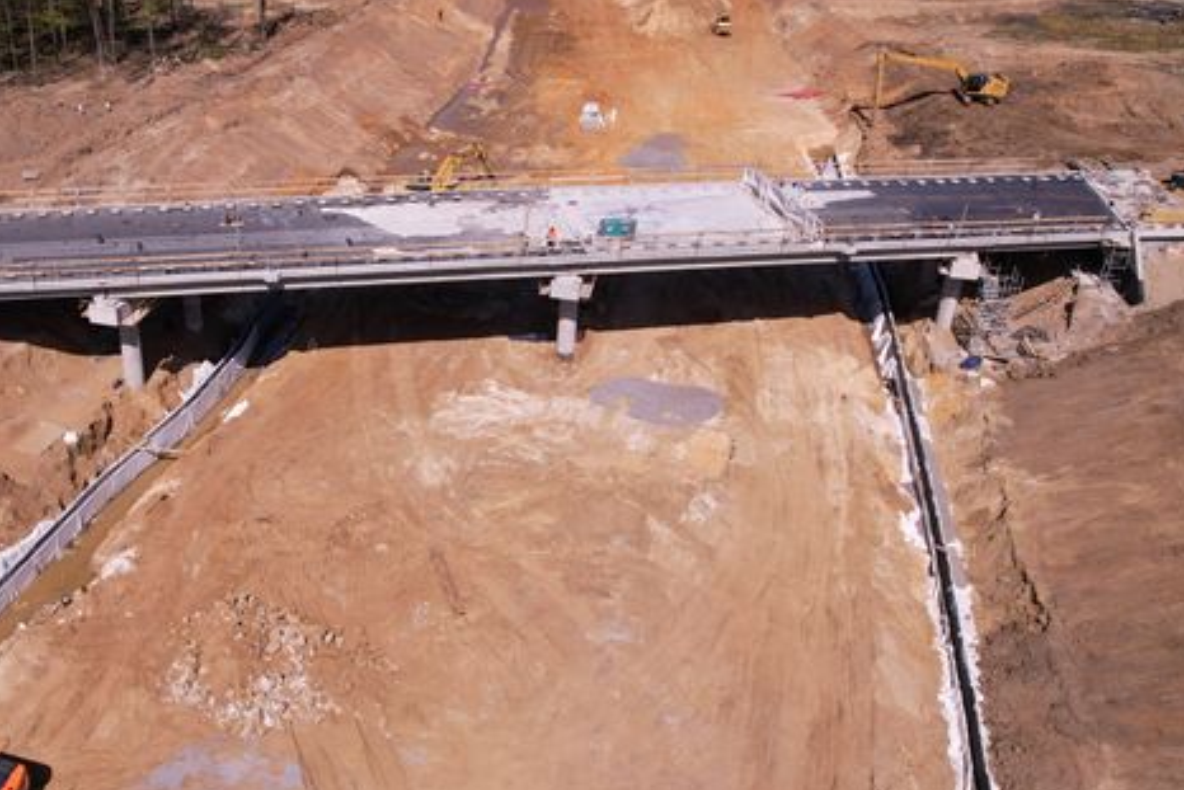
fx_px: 1086
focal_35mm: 33
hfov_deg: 56.3
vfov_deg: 39.9
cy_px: 340
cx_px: 420
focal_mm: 8.38
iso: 100
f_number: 2.8
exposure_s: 1/90
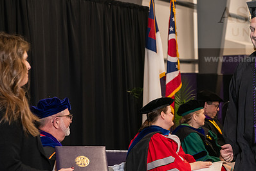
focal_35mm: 102
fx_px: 726
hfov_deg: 19.9
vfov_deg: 13.4
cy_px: 72
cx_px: 175
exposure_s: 1/125
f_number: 5
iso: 1600
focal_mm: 70
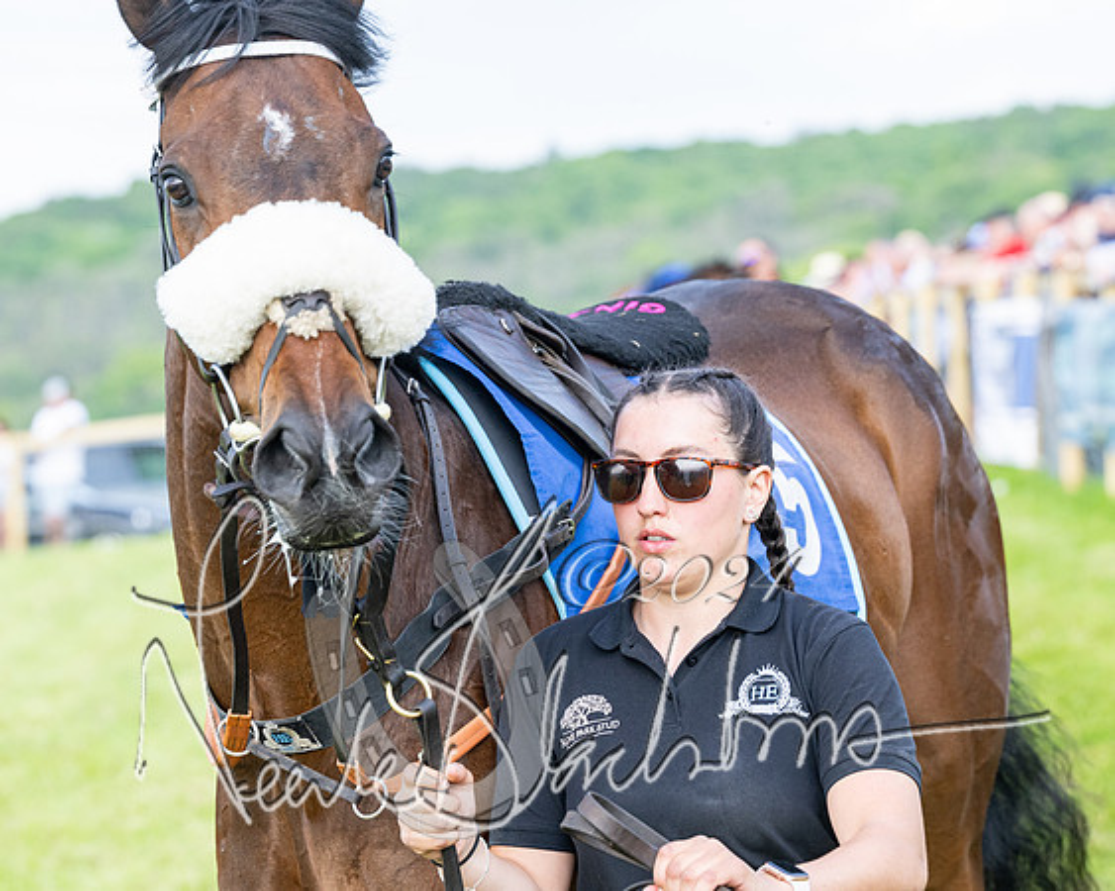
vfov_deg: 9.7
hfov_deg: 12.1
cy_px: 446
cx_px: 553
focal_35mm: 159
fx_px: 5241
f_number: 4
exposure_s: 1/1000
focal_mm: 94
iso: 400
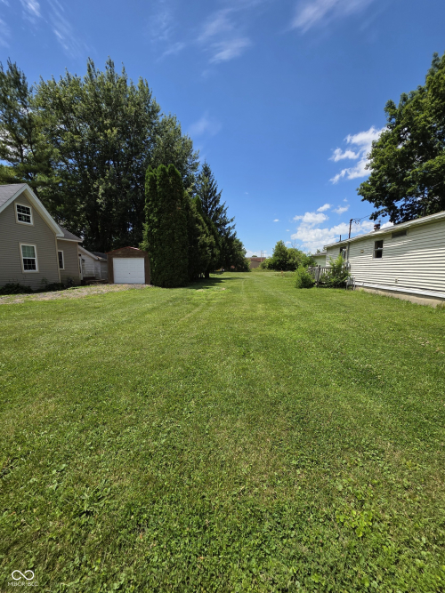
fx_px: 223
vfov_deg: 106.2
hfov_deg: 89.9
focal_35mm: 13
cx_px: 222
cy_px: 296
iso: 40
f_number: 1.9
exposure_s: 1/2339
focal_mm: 2.2
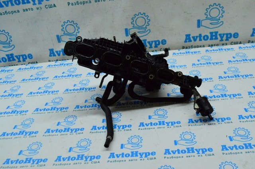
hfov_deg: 51.3
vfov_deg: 35.4
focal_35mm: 38
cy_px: 84
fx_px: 265
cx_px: 128
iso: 6400
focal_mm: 25
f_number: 6.3
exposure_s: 1/640
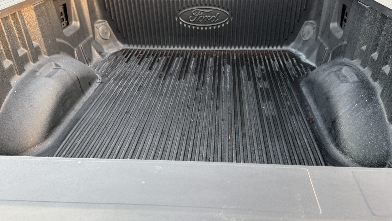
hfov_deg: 64.3
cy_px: 122
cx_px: 201
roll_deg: +2.9
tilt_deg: -33.6
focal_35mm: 30
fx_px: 312
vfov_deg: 38.9
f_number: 1.78
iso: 200
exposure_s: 1/66
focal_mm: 6.76
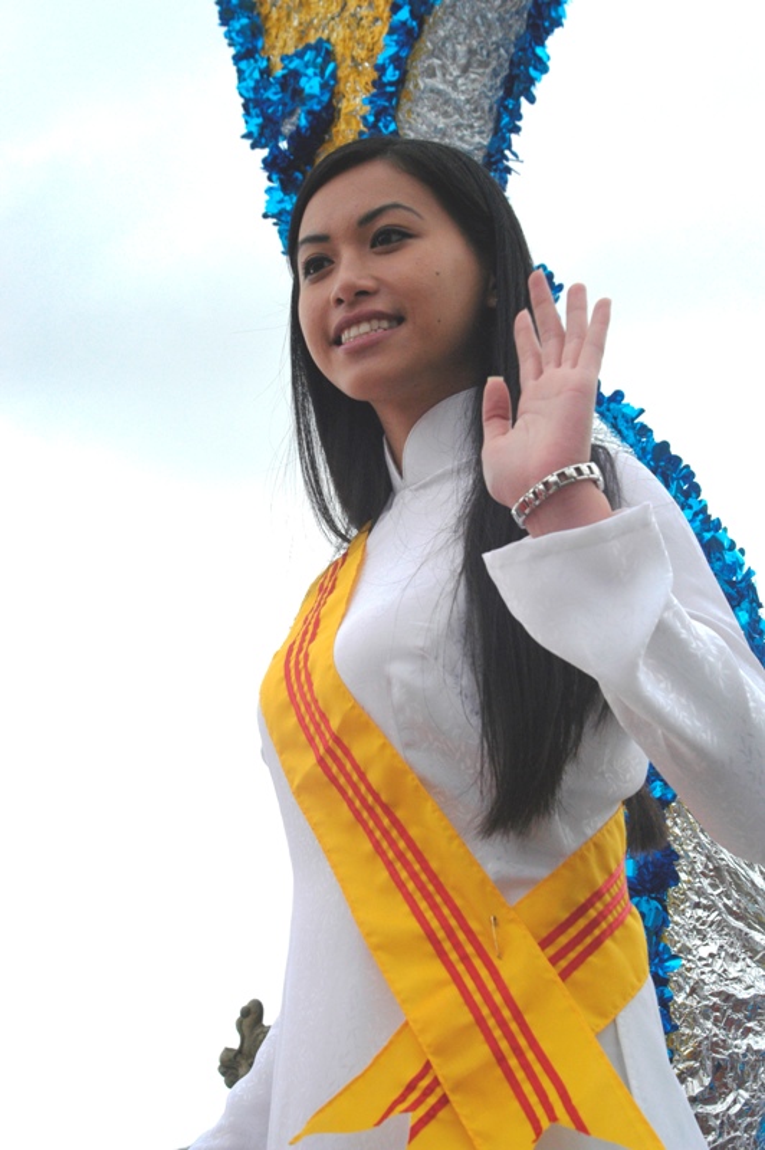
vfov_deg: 30.5
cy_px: 575
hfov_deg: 20.6
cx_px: 382
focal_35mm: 66
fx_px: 2107
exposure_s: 1/500
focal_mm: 44
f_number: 10
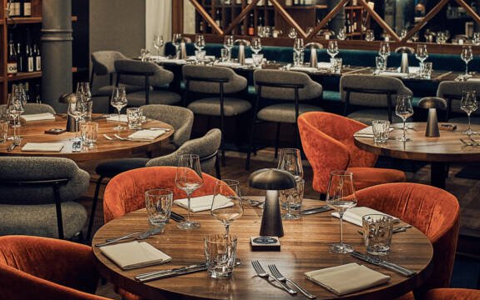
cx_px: 216
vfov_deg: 20.9
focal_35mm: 62
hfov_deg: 32.9
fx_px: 811
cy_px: 90
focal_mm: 35
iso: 3200
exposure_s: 1/60
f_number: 3.2
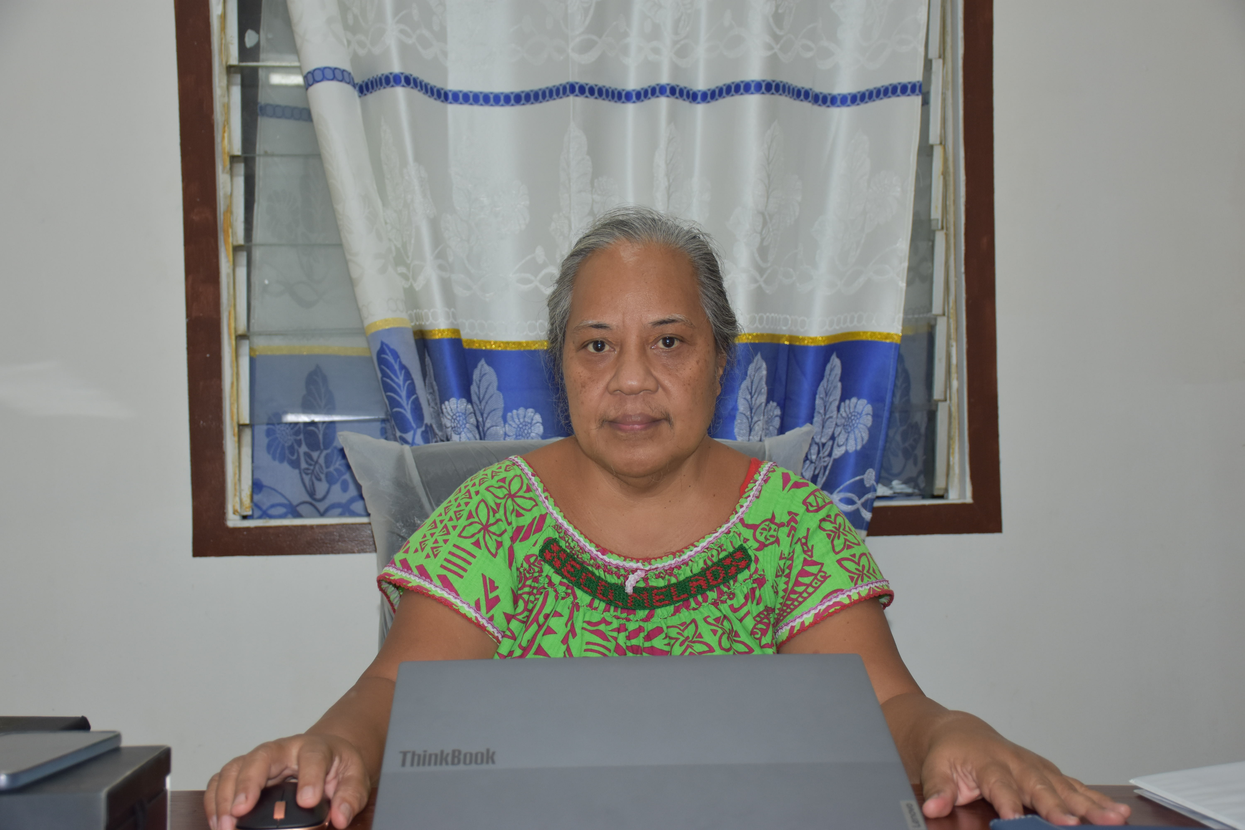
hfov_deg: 41.1
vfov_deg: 28.1
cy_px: 415
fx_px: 1660
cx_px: 622
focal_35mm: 48
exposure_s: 1/60
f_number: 4
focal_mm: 32
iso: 560
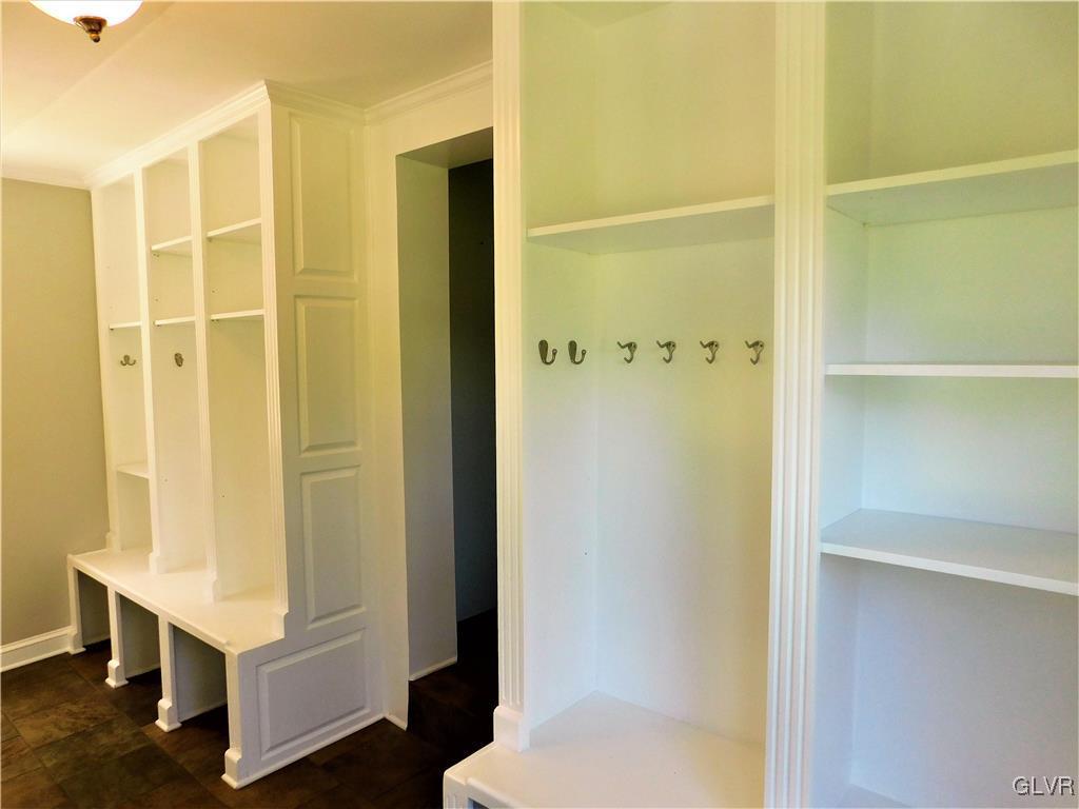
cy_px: 404
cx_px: 540
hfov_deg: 73.9
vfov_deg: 58.9
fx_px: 717
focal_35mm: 23
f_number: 3
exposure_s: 1/100
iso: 125
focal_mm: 4
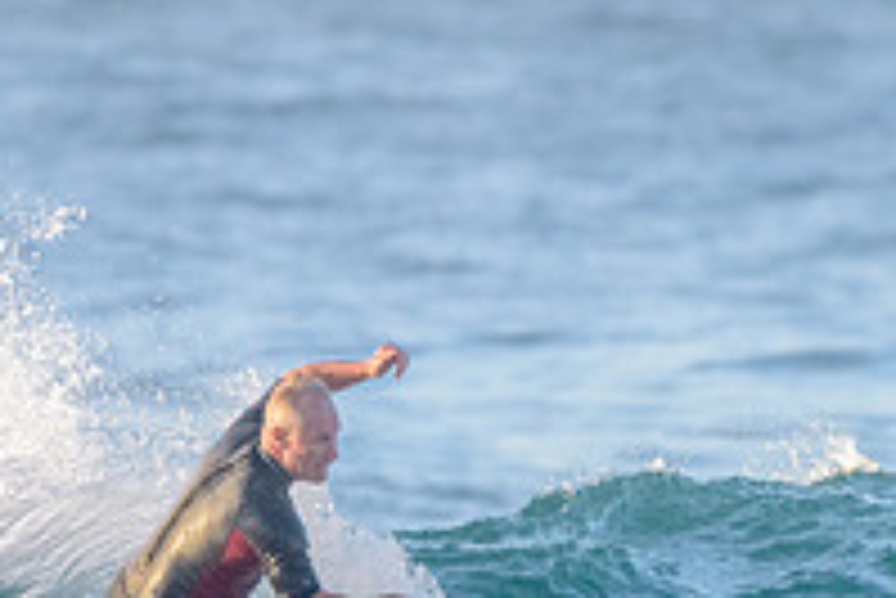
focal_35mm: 1814
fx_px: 45180
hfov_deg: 1.1
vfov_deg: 0.8
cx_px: 311
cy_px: 522
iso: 1600
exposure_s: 1/2000
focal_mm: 500
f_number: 5.6
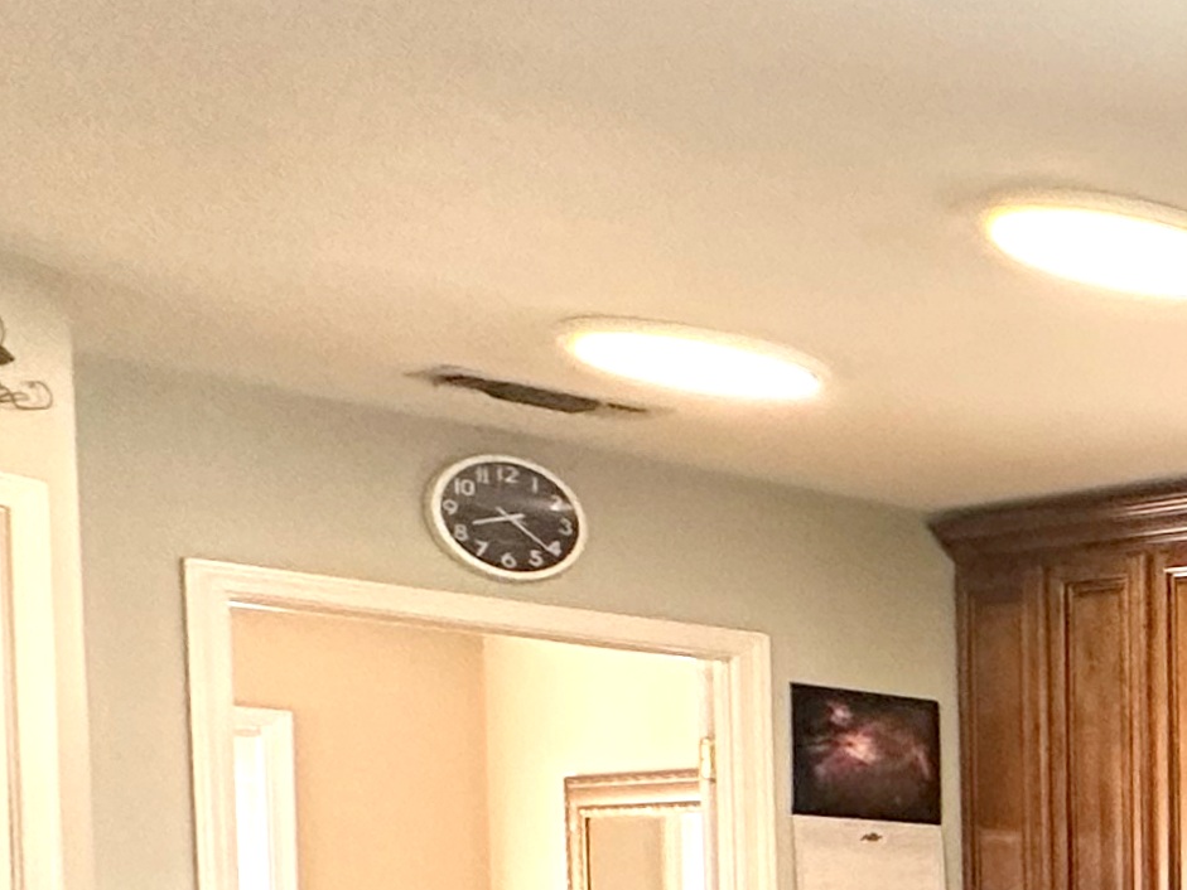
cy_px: 1131
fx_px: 2058
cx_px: 2513
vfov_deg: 22.1
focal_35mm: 60
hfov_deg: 17.9
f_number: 2.2
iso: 200
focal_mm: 2.22
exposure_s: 1/120
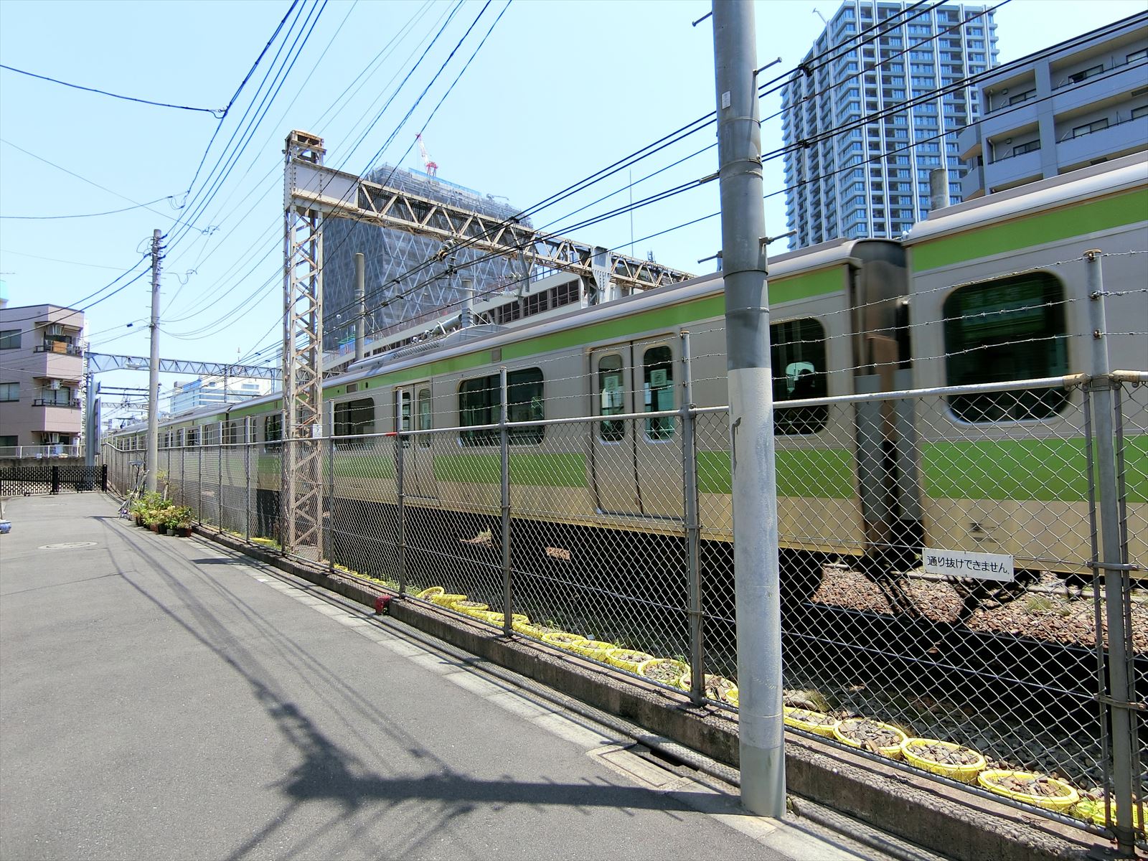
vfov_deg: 68.7
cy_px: 430
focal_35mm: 19
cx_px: 574
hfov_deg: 84.7
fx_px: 630
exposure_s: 1/800
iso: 80
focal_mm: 4.06
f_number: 2.7
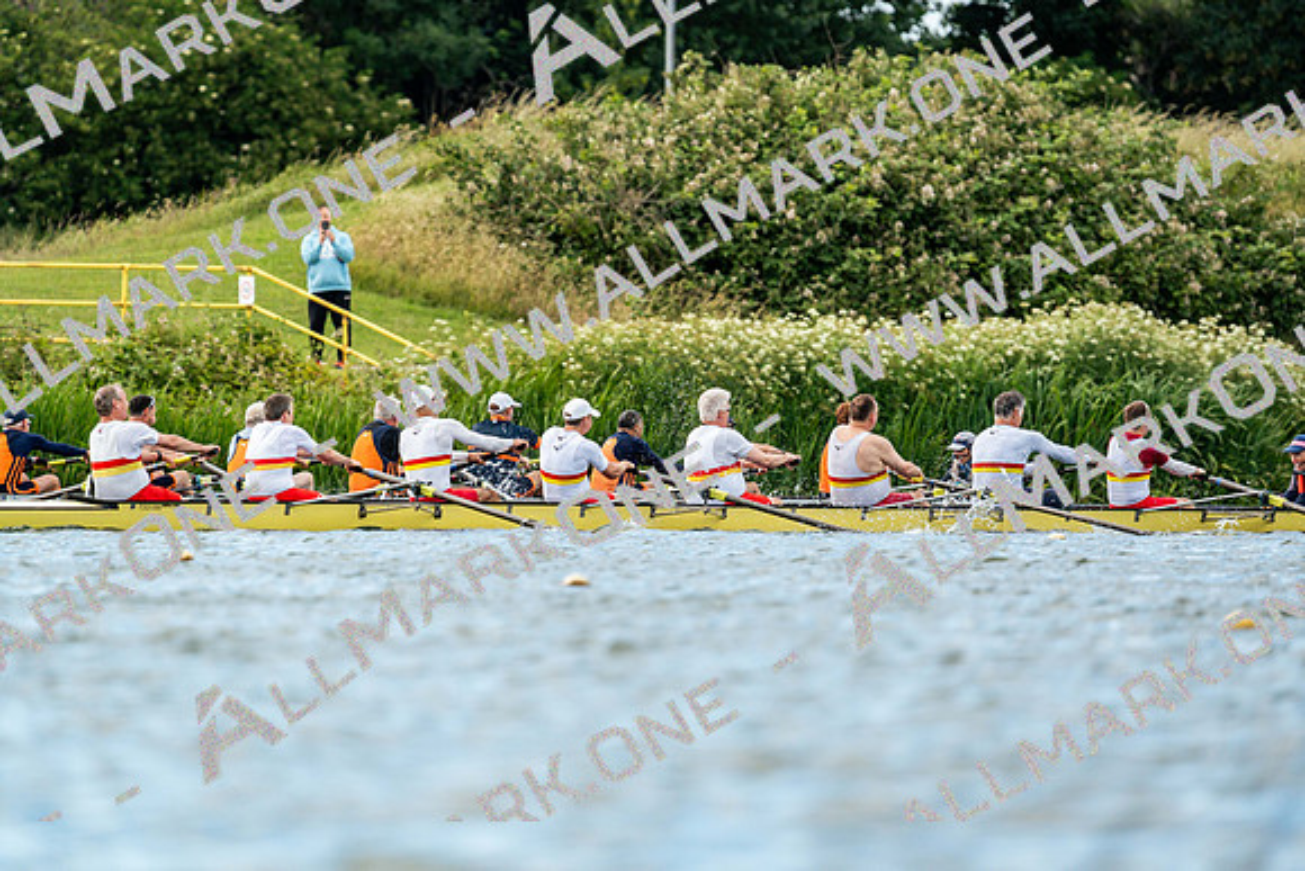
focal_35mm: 496
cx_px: 652
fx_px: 17983
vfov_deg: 2.8
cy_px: 436
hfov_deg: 4.2
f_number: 6.3
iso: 640
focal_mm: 496
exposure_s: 1/2000
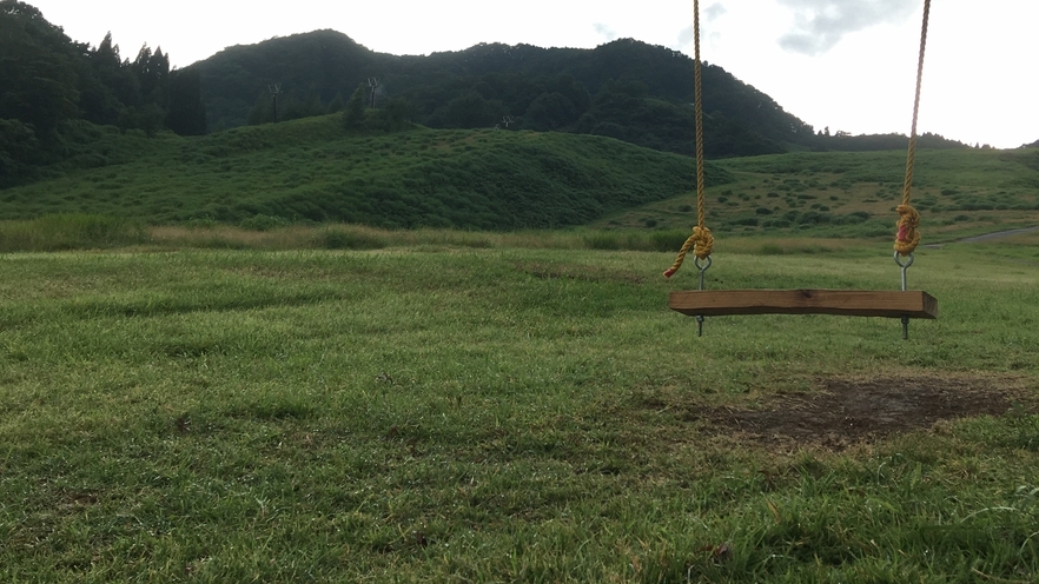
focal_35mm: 43
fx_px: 1185
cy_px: 88
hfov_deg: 47.4
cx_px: 516
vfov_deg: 27.0
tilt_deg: +16.6
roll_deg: -4.6
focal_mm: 4.15
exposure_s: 1/127
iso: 25
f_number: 2.2
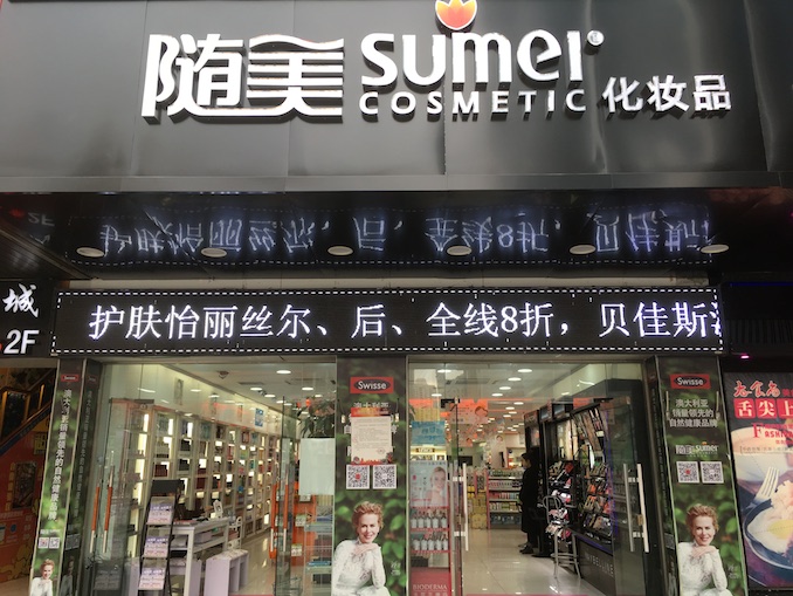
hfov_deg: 61.6
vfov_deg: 48.3
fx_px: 665
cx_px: 396
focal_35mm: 29
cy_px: 298
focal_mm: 4.15
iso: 32
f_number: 2.2
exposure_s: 1/100
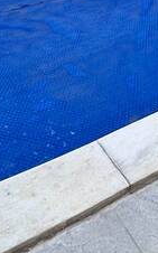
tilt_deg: -1.0
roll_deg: -1.5
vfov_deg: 22.0
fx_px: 490
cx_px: 319
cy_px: -162
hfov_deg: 14.9
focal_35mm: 71
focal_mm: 2.22
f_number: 2.2
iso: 40
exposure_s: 1/389
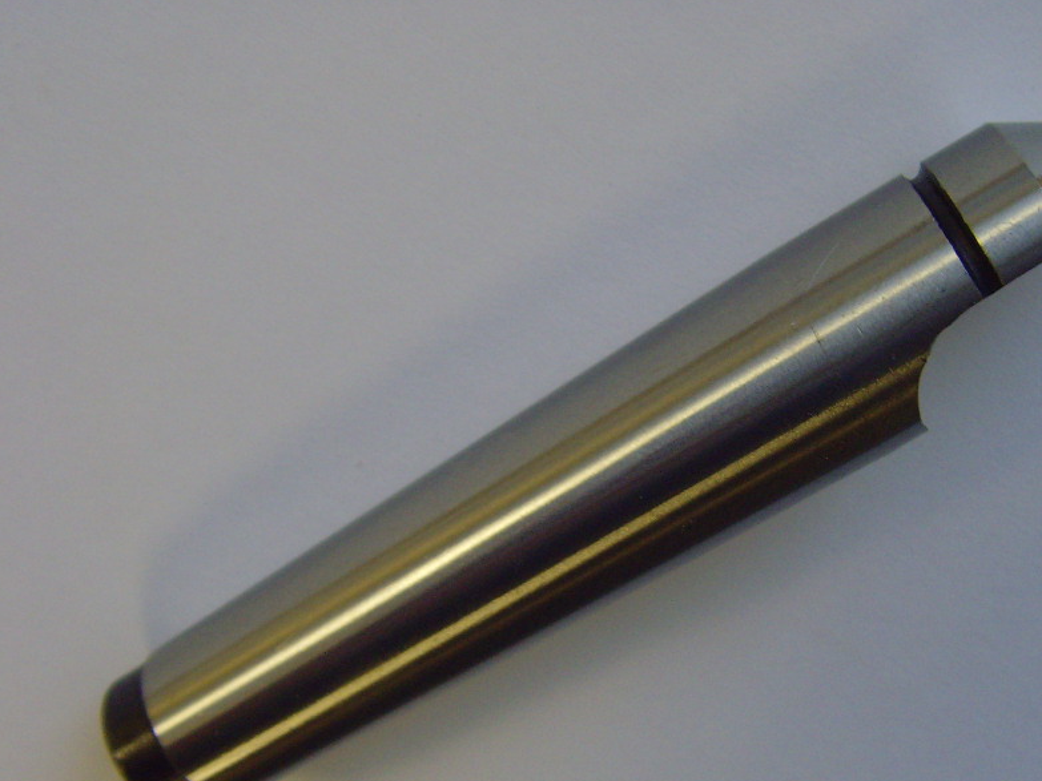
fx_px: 1535
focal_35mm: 51
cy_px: 471
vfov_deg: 28.5
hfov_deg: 37.2
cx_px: 660
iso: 200
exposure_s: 1/30
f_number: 3.5
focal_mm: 6.6
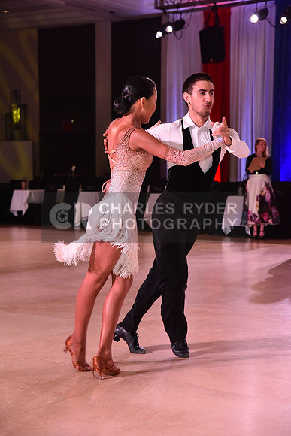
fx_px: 945
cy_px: 218
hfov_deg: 17.5
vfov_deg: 26.0
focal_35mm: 78
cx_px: 146
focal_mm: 78
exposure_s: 1/320
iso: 2500
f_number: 6.3
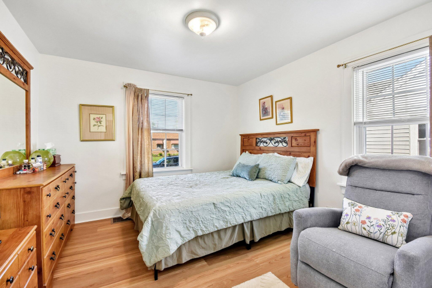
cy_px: 144
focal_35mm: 15
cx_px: 216
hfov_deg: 100.4
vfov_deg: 77.3
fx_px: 180
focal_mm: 10
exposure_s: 1/50
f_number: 8
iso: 640
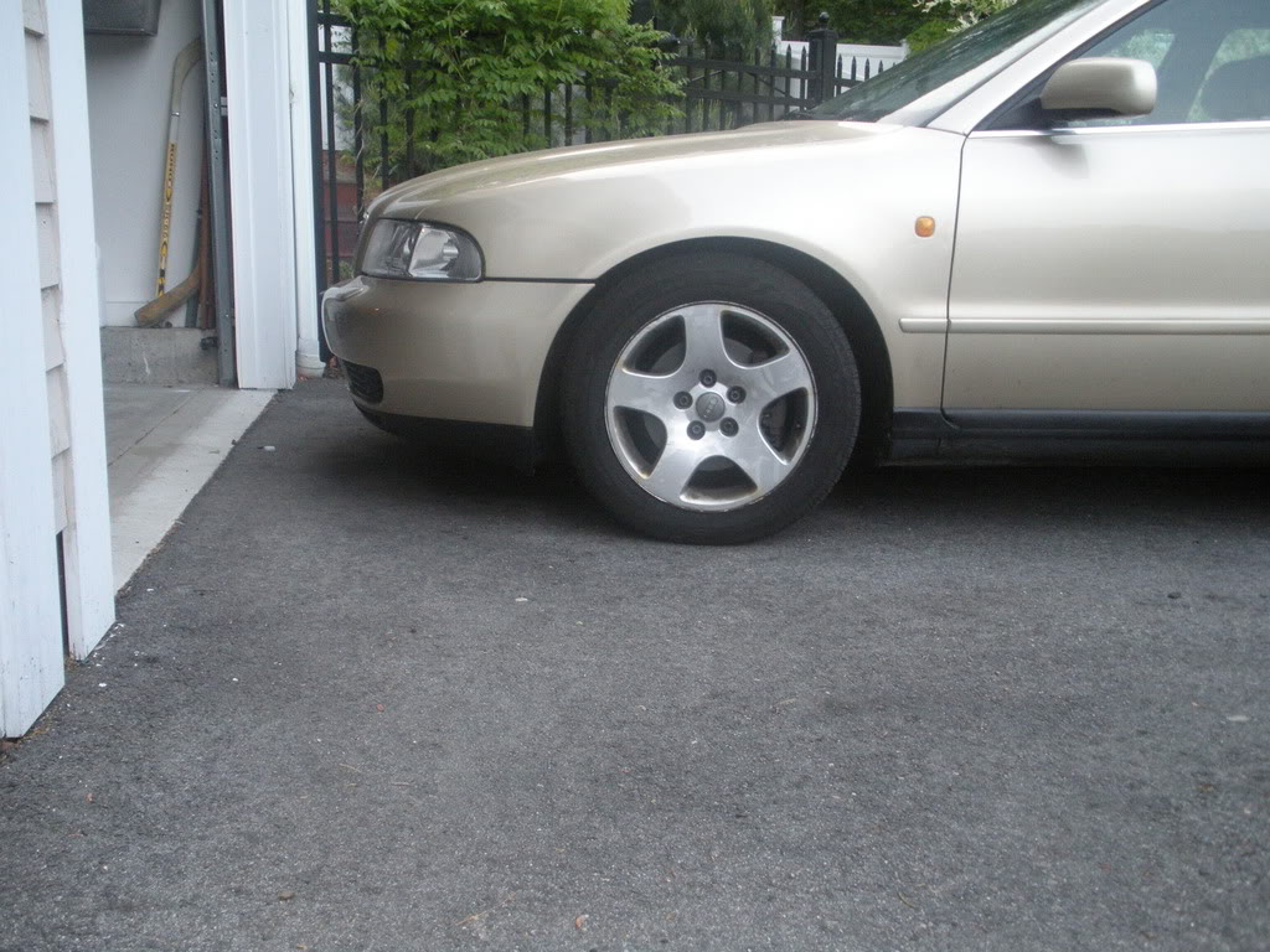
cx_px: 635
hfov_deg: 51.4
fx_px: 1321
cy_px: 476
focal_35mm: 36
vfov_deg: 39.7
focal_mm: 6.3
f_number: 3.5
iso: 359
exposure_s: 1/63
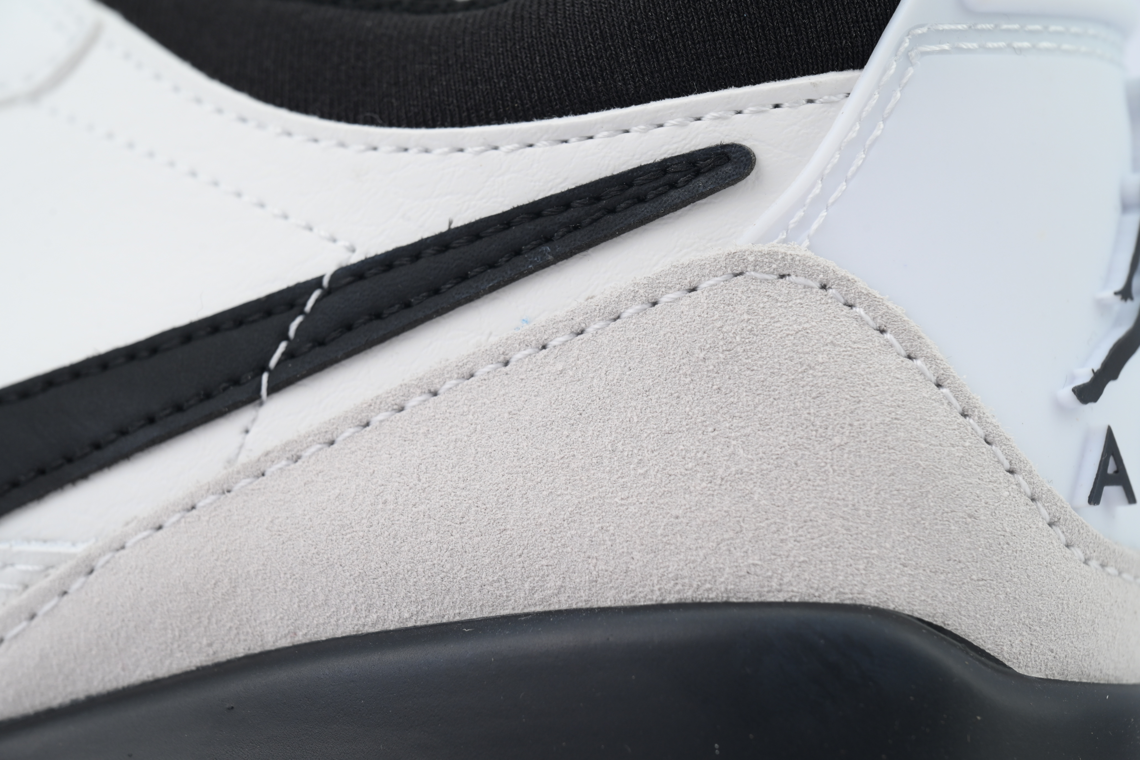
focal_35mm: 120
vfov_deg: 11.4
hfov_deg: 17.1
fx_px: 3800
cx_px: 570
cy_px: 380
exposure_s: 1/100
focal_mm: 120
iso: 400
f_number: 11
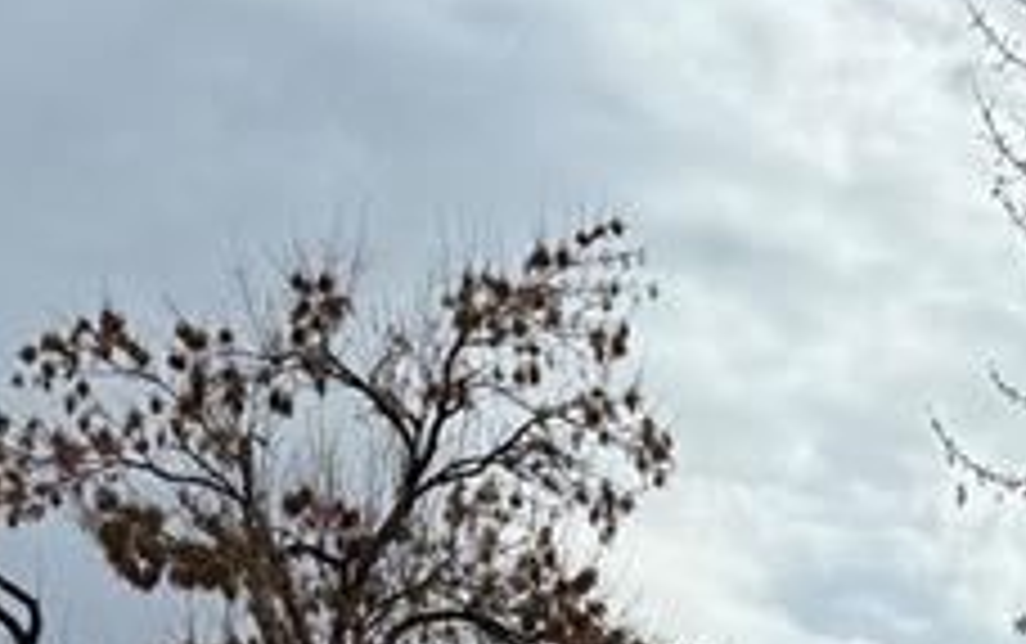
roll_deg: -1.6
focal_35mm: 114
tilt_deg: +5.0
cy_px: 1389
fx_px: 3191
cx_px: 896
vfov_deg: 10.4
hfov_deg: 18.0
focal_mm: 6.76
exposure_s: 1/7092
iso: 80
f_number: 1.78
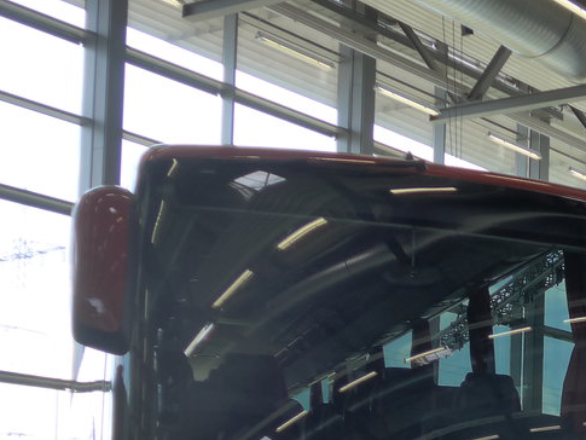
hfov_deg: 20.9
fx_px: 1507
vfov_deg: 16.0
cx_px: 655
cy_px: 516
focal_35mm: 89
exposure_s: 1/400
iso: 160
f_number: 2.4
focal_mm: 7.5
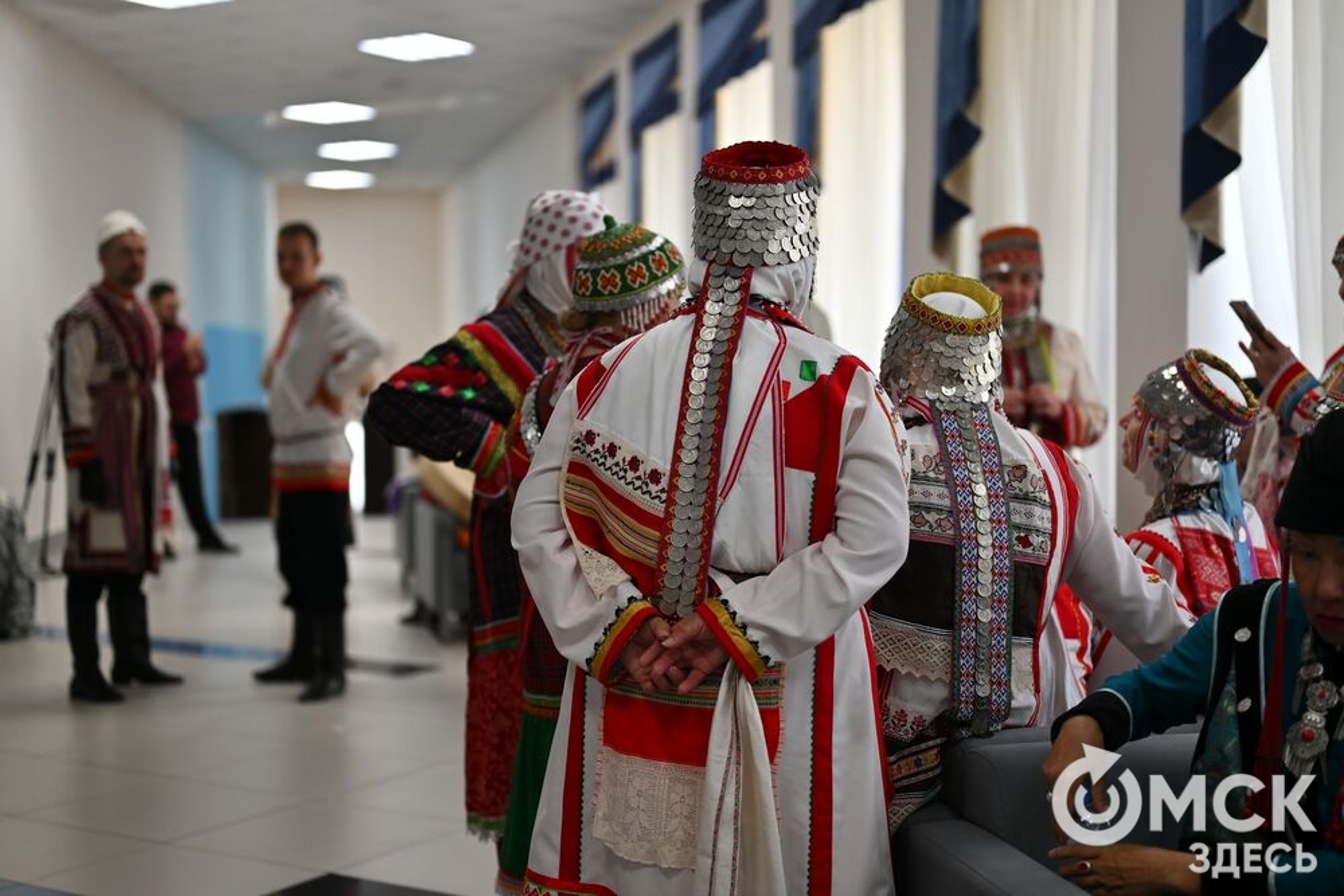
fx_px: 1867
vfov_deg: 27.0
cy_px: 448
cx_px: 672
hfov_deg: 39.6
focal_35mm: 50
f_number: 1.8
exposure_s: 1/200
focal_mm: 50
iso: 320
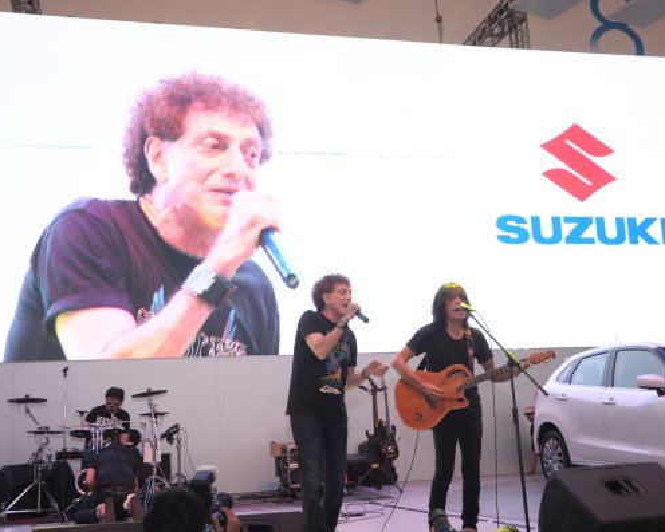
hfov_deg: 43.3
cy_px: 266
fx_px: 838
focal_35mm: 43
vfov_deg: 35.2
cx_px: 342
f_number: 4.5
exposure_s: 1/200
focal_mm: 25
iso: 640
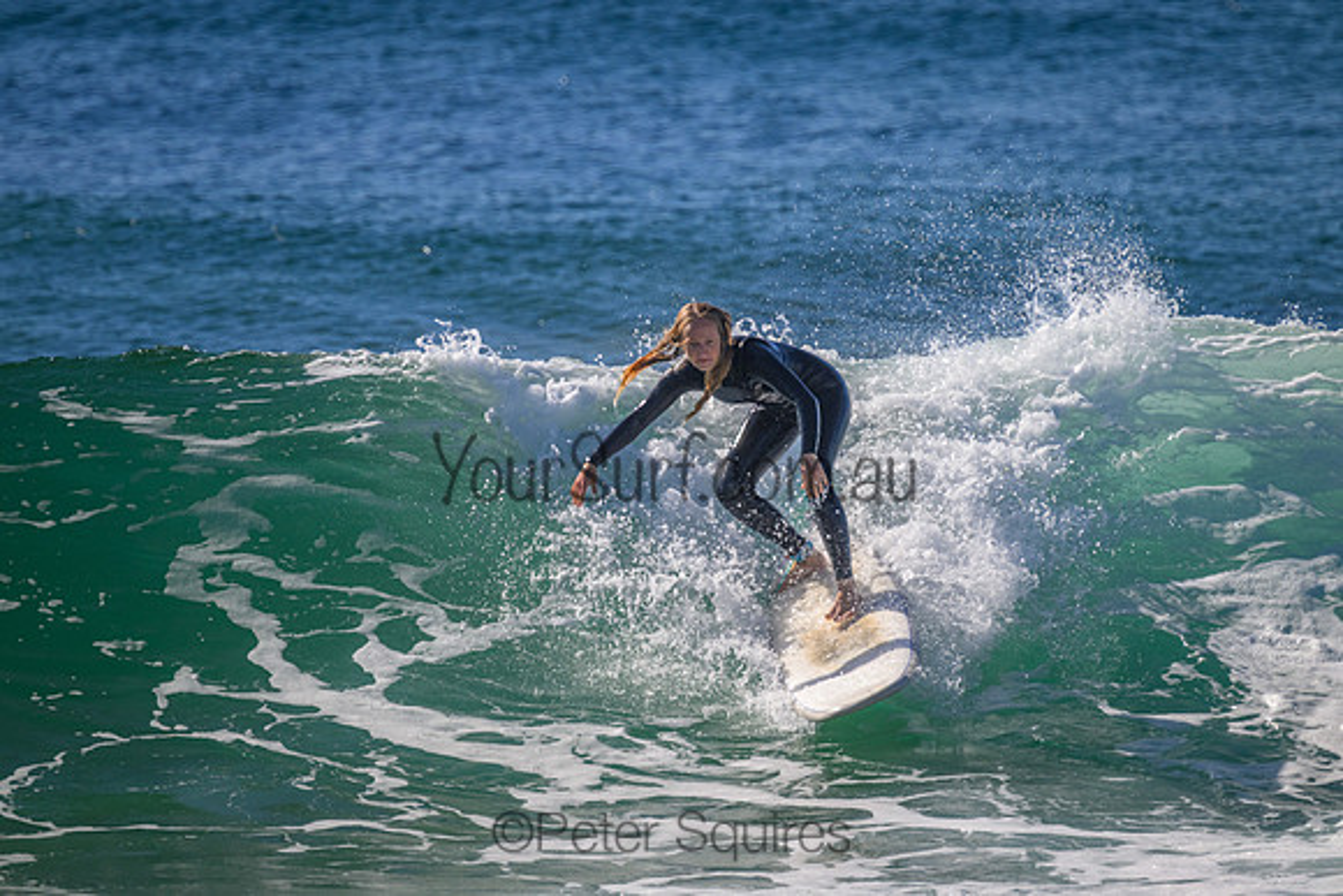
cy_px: 448
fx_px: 29850
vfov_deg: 1.7
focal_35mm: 800
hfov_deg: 2.6
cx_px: 672
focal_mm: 800
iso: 1000
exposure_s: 1/1600
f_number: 11
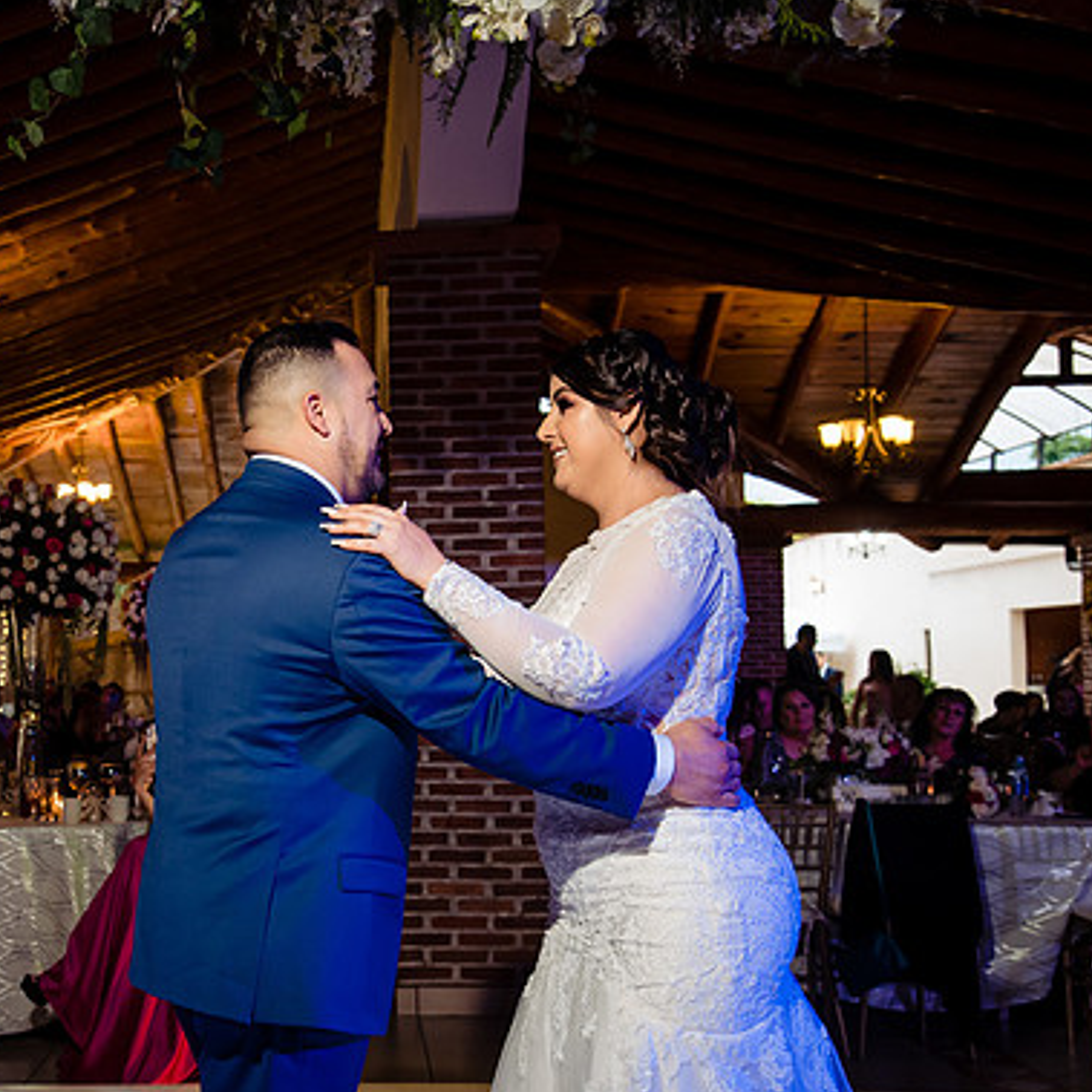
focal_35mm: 52
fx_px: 1856
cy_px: 552
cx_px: 285
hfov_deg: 32.2
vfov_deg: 32.8
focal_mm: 40
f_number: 7.1
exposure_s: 1/100
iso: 2000
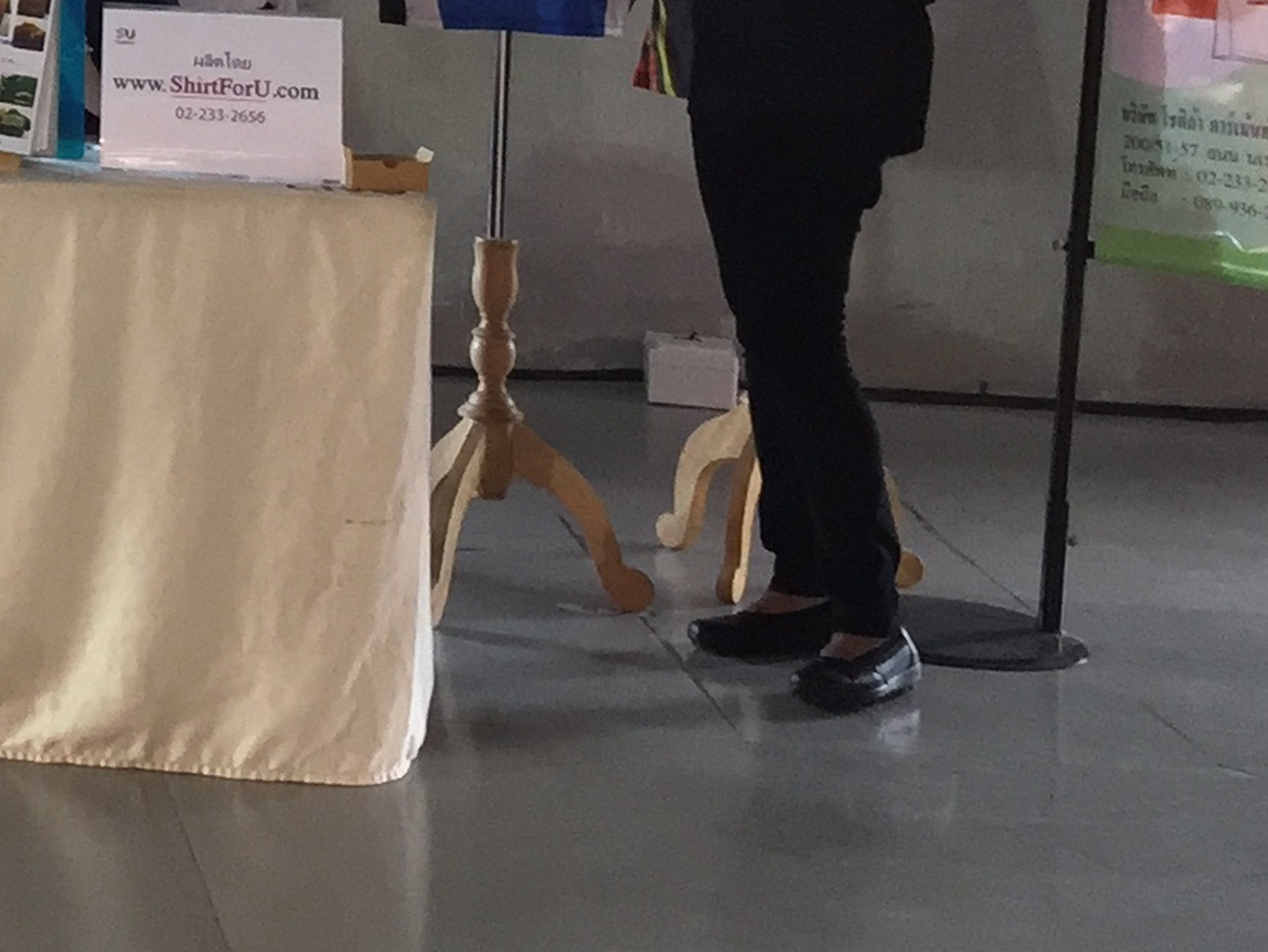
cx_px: -871
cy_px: -406
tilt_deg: -3.0
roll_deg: -3.3
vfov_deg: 12.5
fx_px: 4177
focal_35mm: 114
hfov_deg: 15.3
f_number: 2.2
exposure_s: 1/33
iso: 125
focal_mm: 4.15
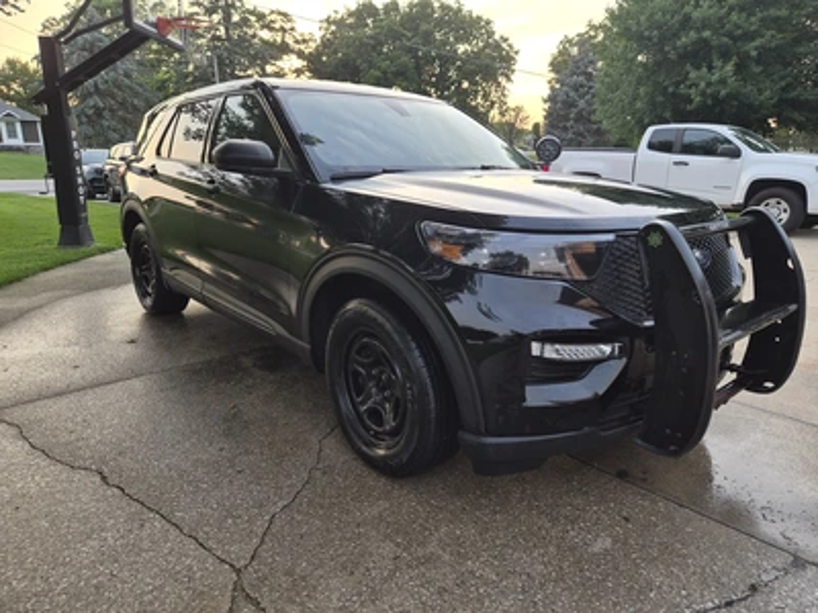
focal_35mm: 23
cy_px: 306
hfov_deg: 73.9
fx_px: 544
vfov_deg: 58.9
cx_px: 409
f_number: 1.8
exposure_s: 1/180
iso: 80
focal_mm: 5.4
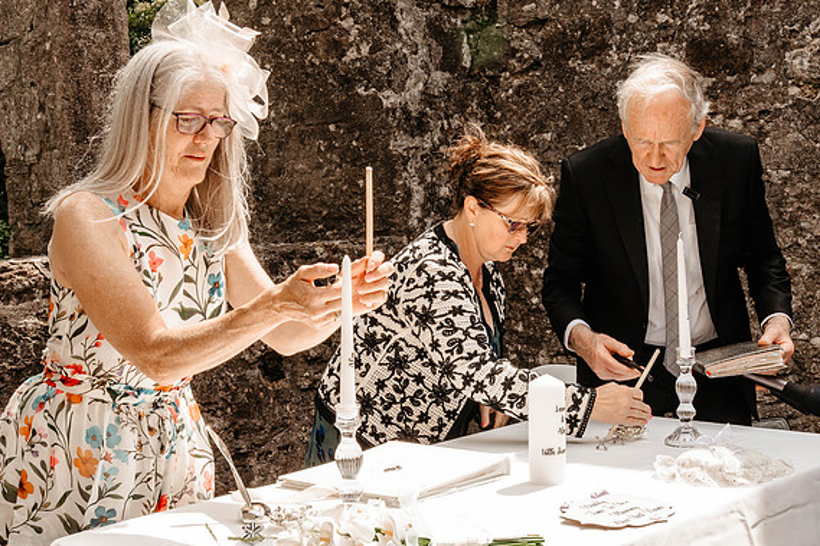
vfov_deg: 25.5
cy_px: 276
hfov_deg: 37.5
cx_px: 404
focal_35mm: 53
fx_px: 1207
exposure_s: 1/320
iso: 800
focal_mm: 35
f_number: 14
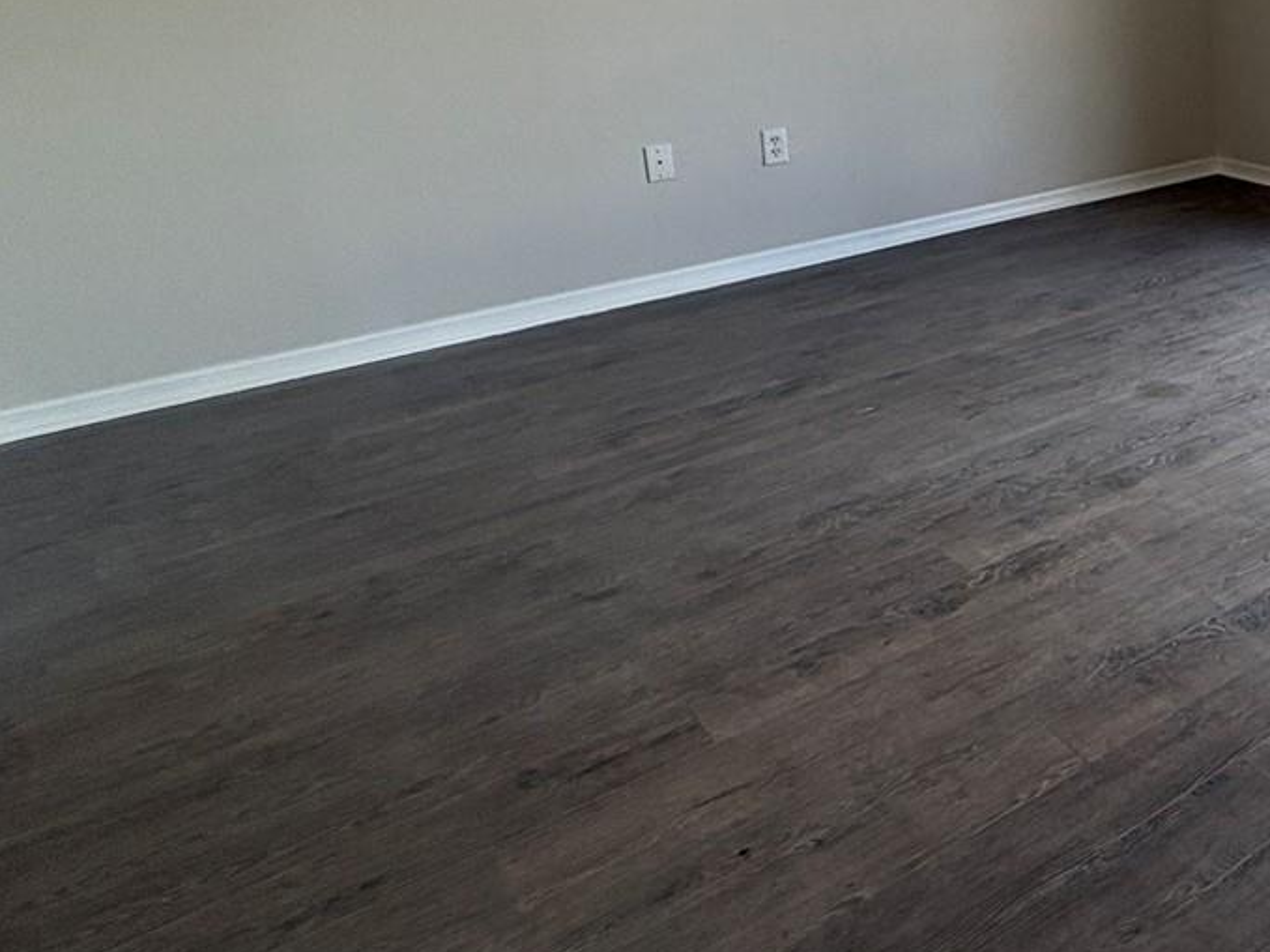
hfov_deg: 40.9
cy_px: 94
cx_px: 1479
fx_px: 1210
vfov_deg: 39.8
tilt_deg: -8.7
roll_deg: +0.9
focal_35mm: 33
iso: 64
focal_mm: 2.22
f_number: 2.2
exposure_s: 1/290
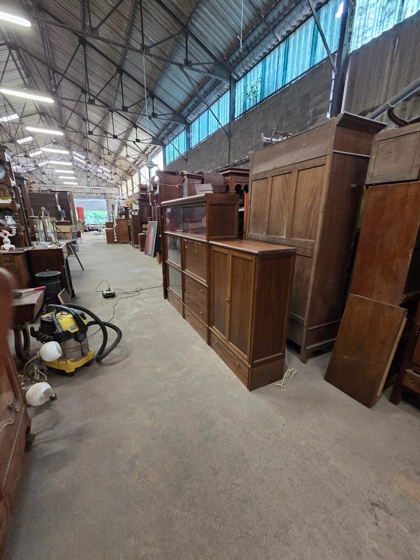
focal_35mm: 13
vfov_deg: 106.2
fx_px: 210
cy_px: 280
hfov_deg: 89.9
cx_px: 210
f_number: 2.2
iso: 800
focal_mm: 2.2
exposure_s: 1/50
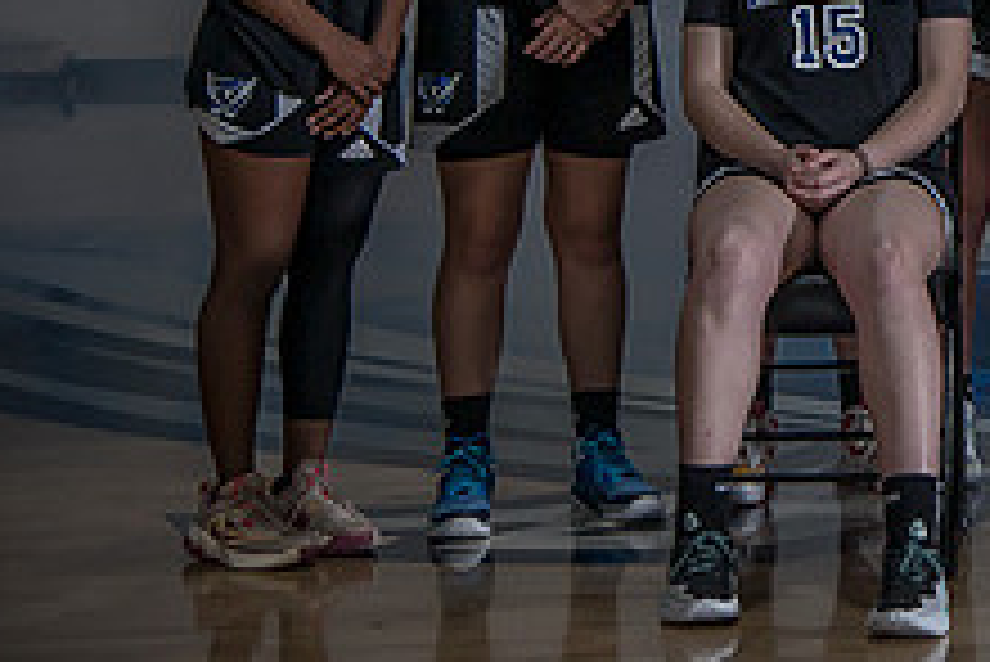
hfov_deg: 12.7
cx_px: 1292
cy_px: -180
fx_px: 4320
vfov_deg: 8.6
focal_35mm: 157
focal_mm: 58
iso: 640
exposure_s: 1/200
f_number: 4
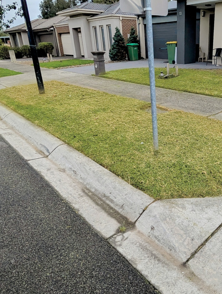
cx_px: 167
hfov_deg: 50.9
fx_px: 222
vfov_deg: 67.2
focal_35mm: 26
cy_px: 144
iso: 54
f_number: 1.7
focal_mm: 2.02
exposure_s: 1/1300
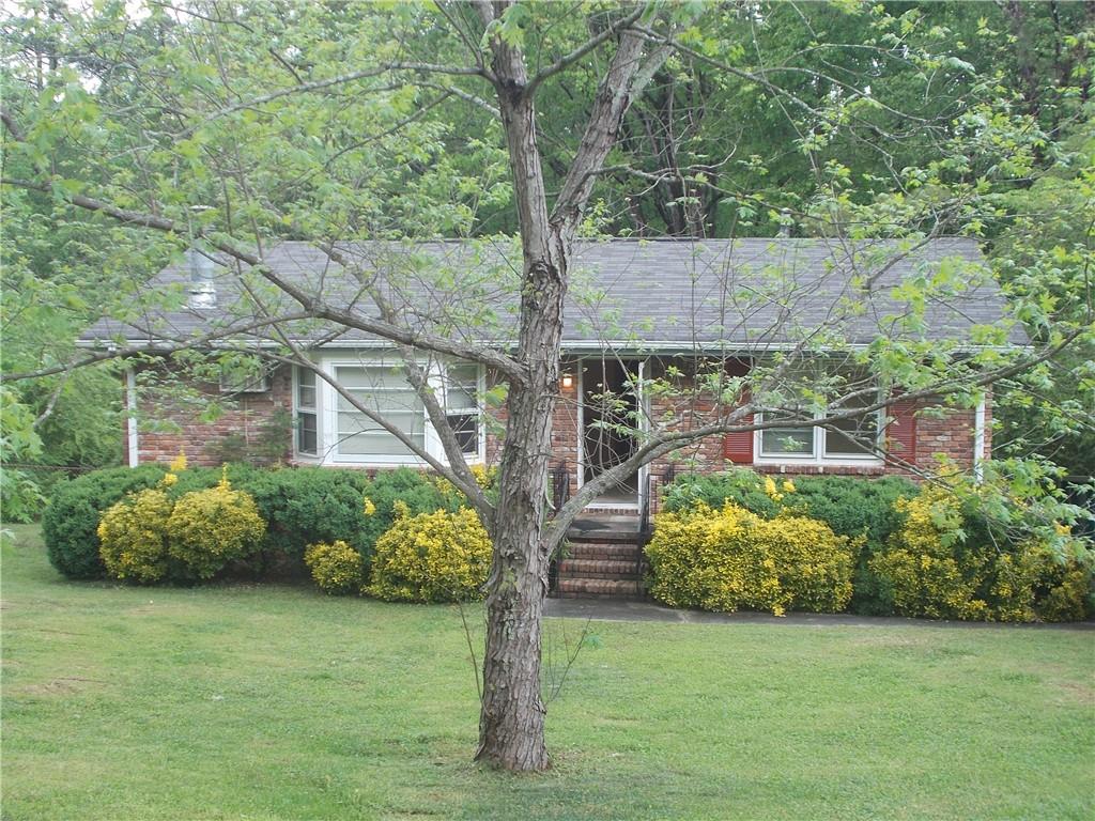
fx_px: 1392
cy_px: 410
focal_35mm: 44
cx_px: 548
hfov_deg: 42.9
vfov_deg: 32.9
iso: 80
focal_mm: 7.9
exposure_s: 1/50
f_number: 4.2
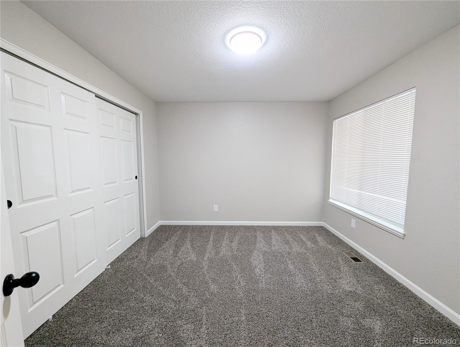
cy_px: 174
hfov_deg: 106.1
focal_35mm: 13
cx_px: 230
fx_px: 173
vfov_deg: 90.1
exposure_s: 1/24
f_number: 2.2
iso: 162
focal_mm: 1.95
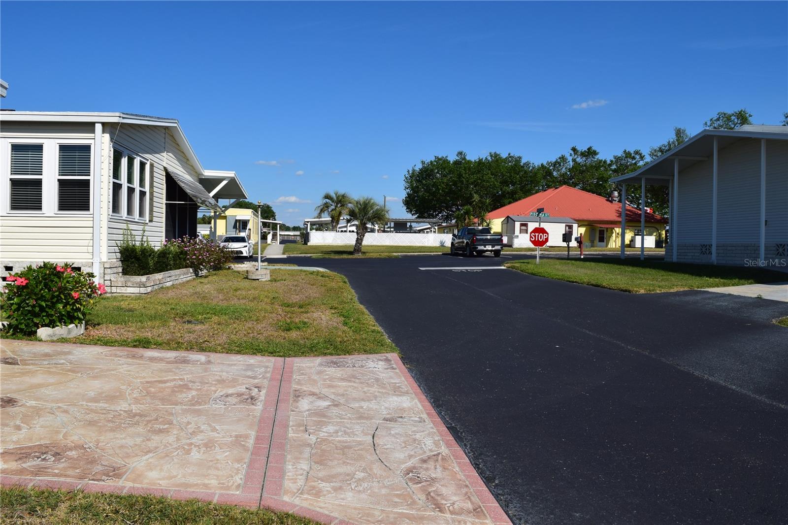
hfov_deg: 67.4
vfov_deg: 47.9
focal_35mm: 27
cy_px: 262
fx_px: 591
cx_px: 394
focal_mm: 18
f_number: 11
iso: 220
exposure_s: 1/500
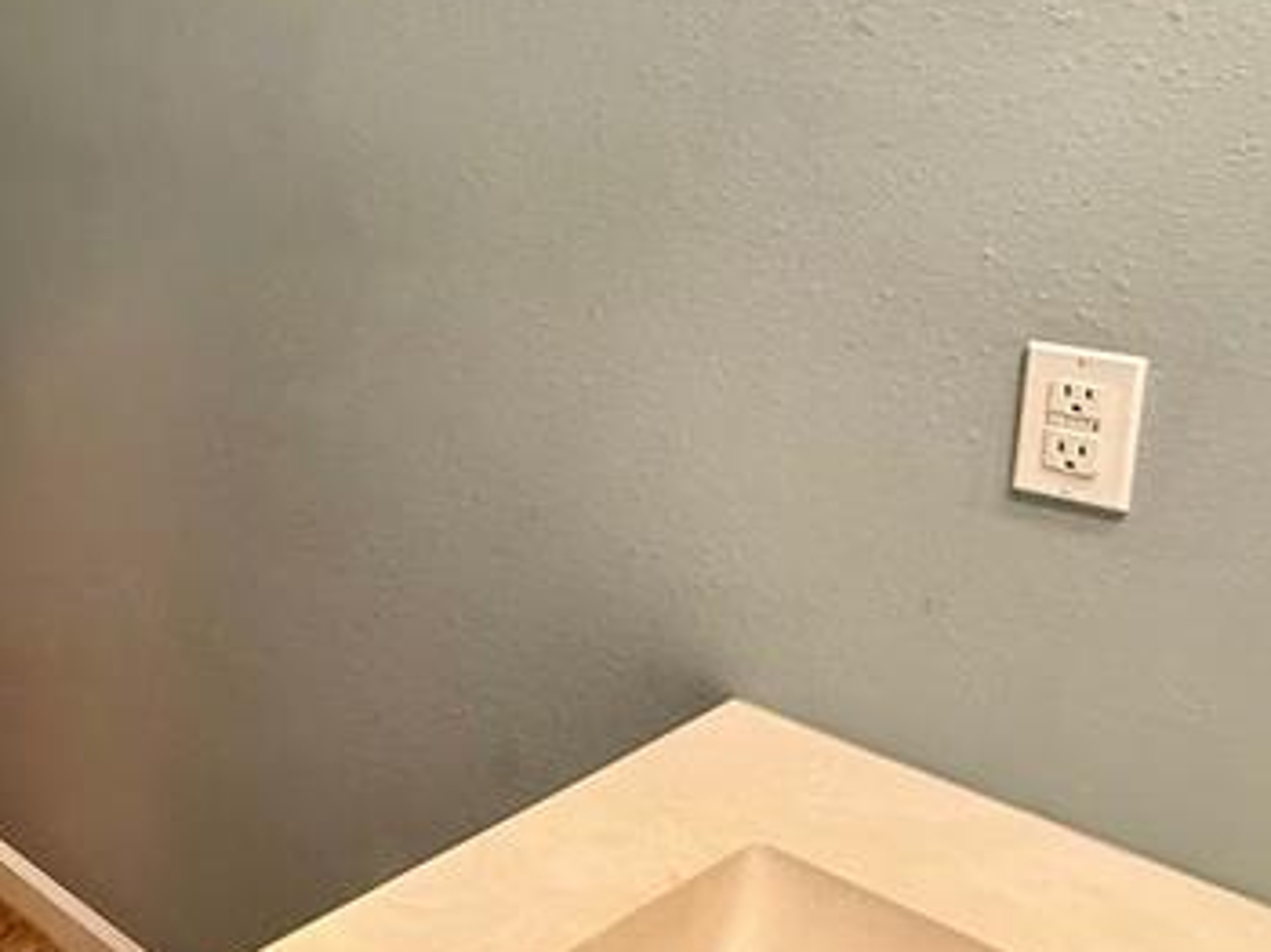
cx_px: -149
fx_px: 1504
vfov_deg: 34.4
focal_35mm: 41
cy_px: 240
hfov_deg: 37.7
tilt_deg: -9.2
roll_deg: +1.6
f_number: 2.2
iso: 400
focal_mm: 2.22
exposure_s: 1/60
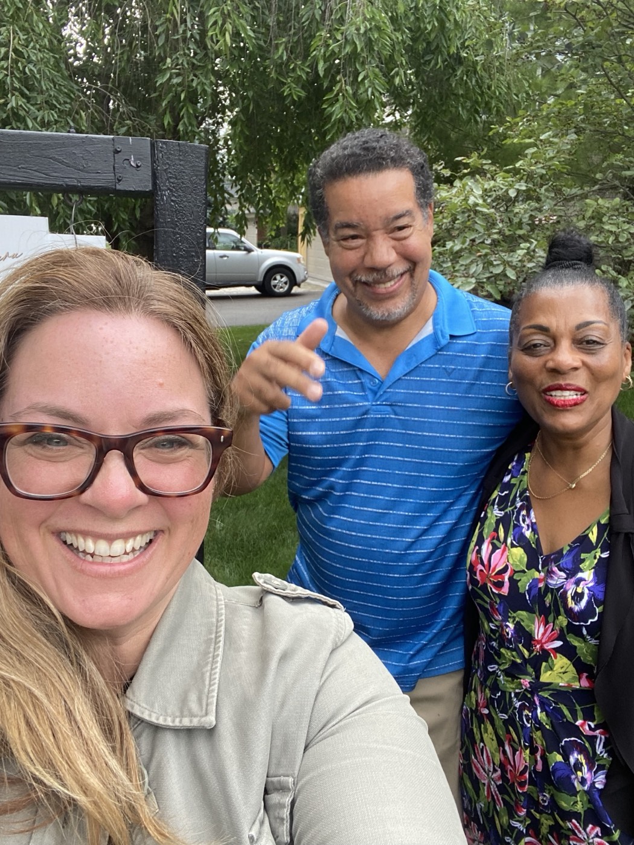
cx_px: 317
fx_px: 733
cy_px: 422
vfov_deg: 60.0
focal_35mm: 30
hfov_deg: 46.8
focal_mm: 2.71
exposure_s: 1/122
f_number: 2.2
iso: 64
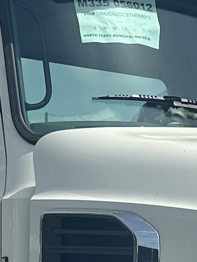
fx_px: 1350
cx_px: 213
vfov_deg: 10.8
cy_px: 357
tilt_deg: -1.5
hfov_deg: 8.3
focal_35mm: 178
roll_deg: -0.3
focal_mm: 5.7
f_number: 1.5
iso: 50
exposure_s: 1/5882
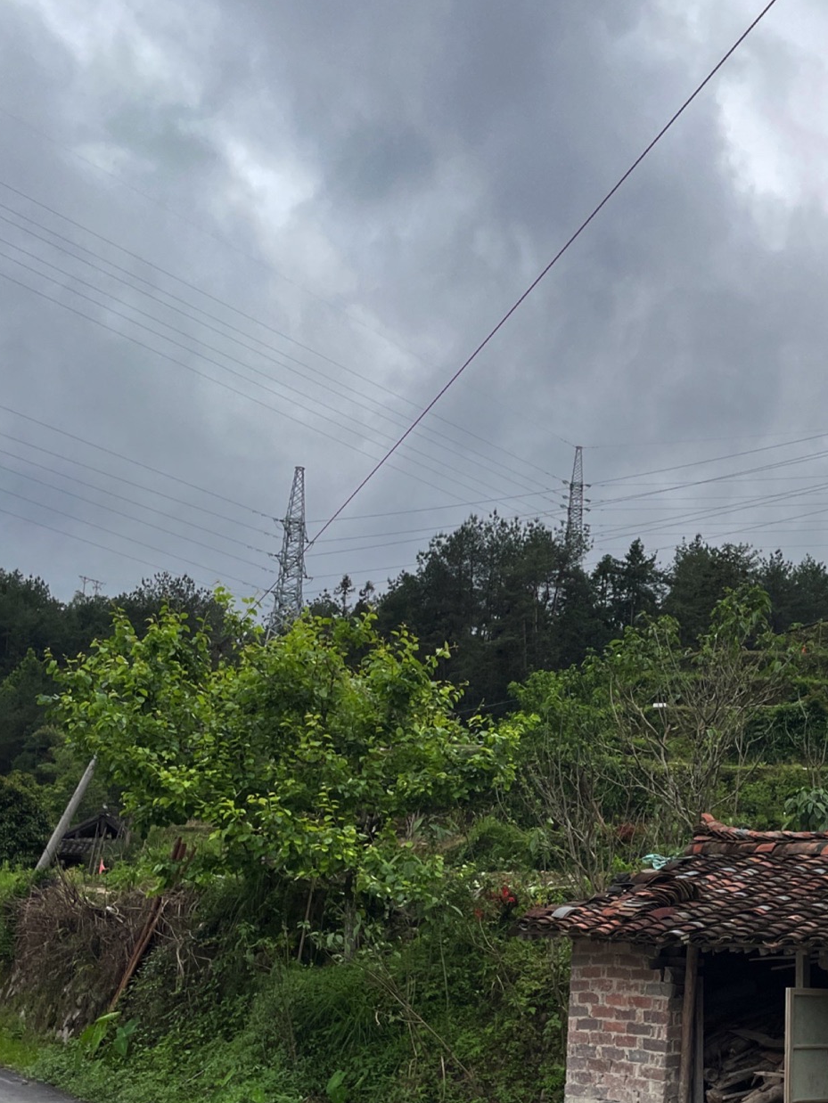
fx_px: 1371
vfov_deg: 42.4
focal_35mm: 43
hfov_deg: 33.0
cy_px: 837
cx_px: 621
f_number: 1.6
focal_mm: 4.2
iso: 125
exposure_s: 1/121
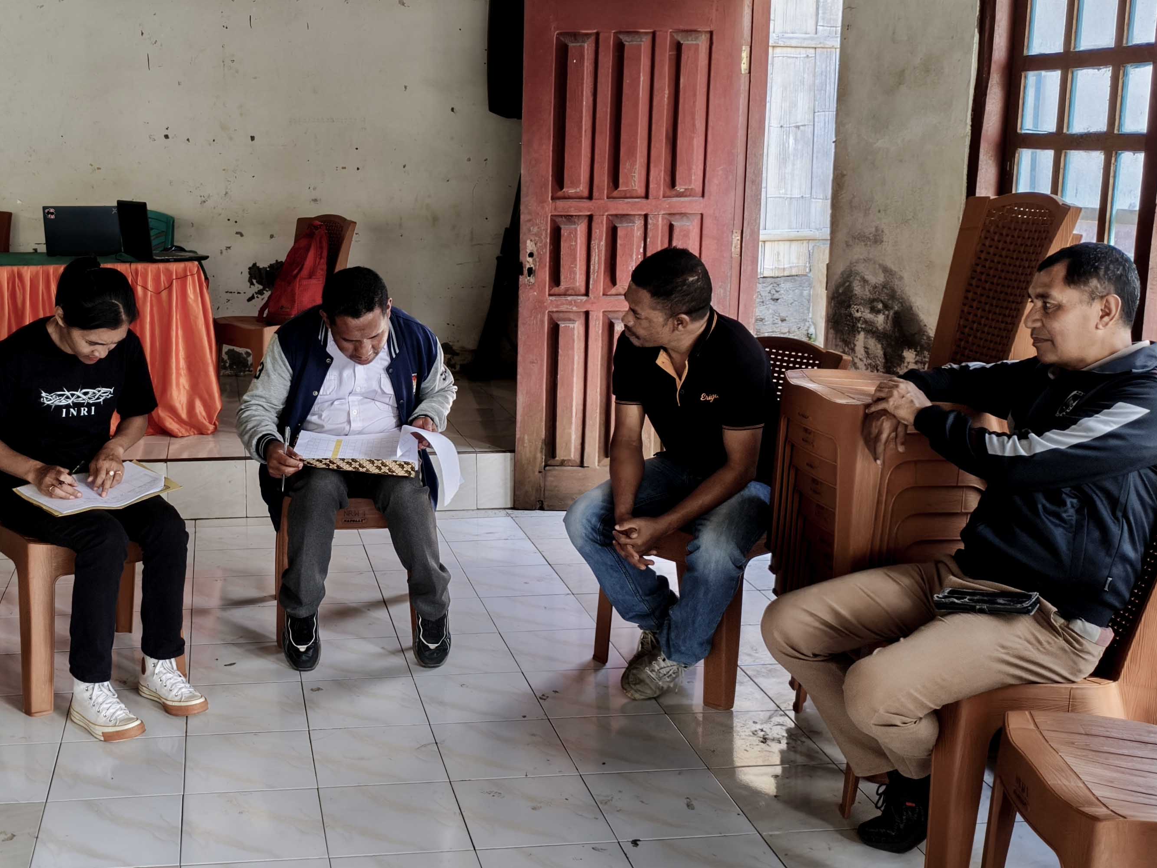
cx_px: 333
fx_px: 1337
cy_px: 368
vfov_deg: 35.9
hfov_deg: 45.6
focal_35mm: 40
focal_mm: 4.94
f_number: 1.5
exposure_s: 1/50
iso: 250
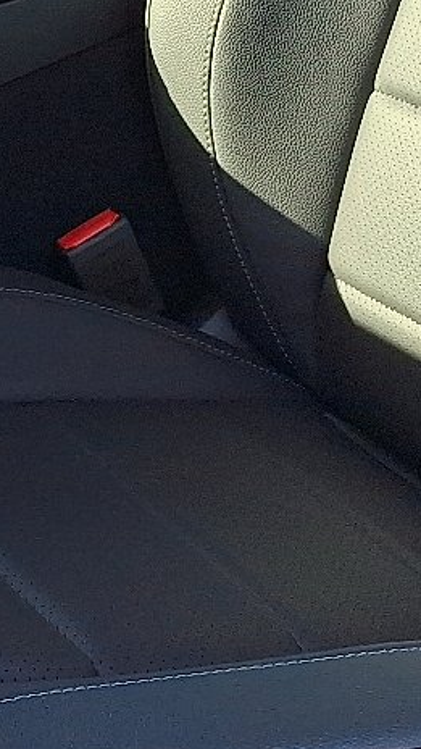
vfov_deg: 21.3
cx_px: -68
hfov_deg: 12.6
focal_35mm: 94
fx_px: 1866
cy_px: -126
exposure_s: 1/204
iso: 25
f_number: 1.8
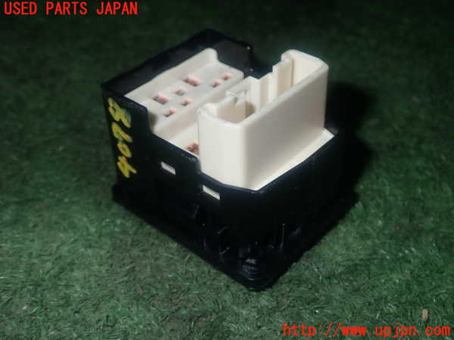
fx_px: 616
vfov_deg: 30.9
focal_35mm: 47
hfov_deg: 40.4
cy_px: 170
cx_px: 227
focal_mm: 8.4
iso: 200
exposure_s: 1/50
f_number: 9
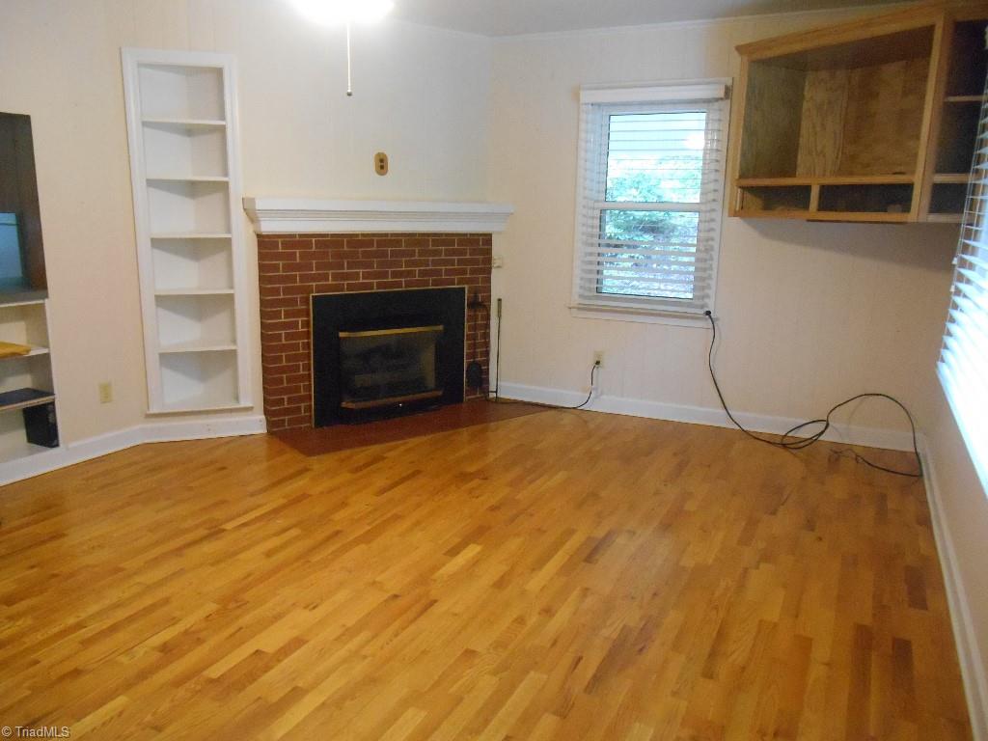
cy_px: 370
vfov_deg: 53.1
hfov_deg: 67.3
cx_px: 494
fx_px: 742
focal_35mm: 26
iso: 800
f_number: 3.4
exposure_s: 1/30
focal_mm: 4.7
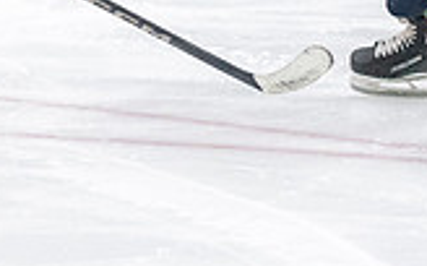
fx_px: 5125
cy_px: -118
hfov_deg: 4.7
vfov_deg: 3.0
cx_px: -147
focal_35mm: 441
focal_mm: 70
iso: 2500
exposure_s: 1/640
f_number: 3.2
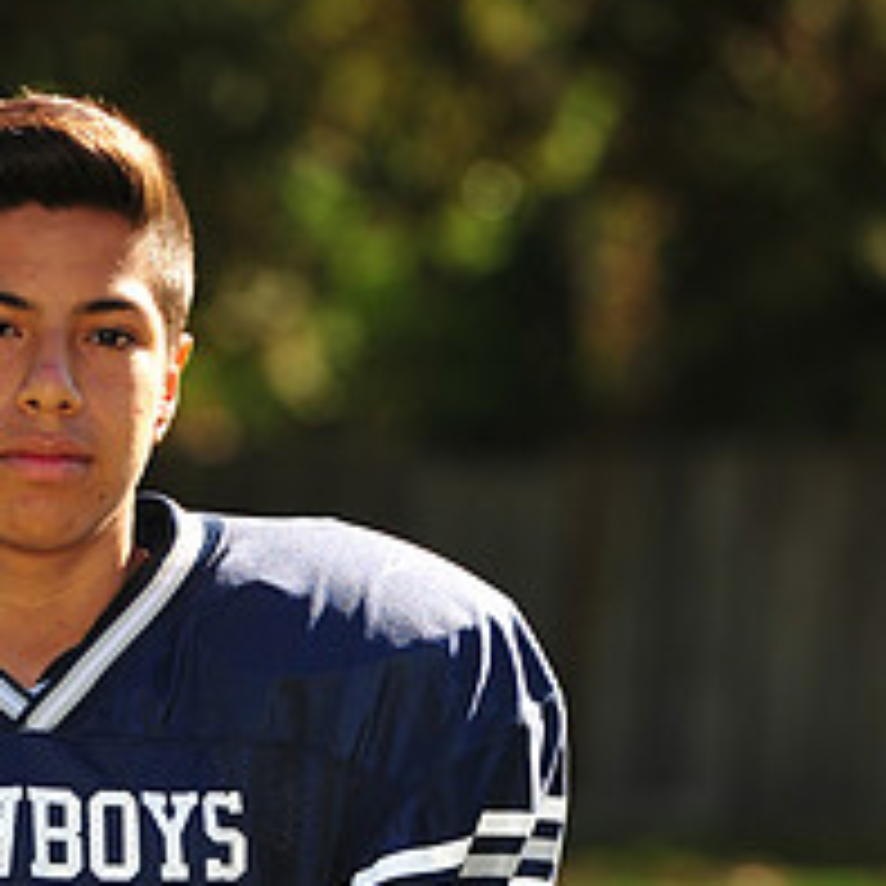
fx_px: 11612
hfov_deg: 4.4
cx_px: 40
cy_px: 1129
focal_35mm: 401
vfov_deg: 4.4
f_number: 4.5
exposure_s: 1/400
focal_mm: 160
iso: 200
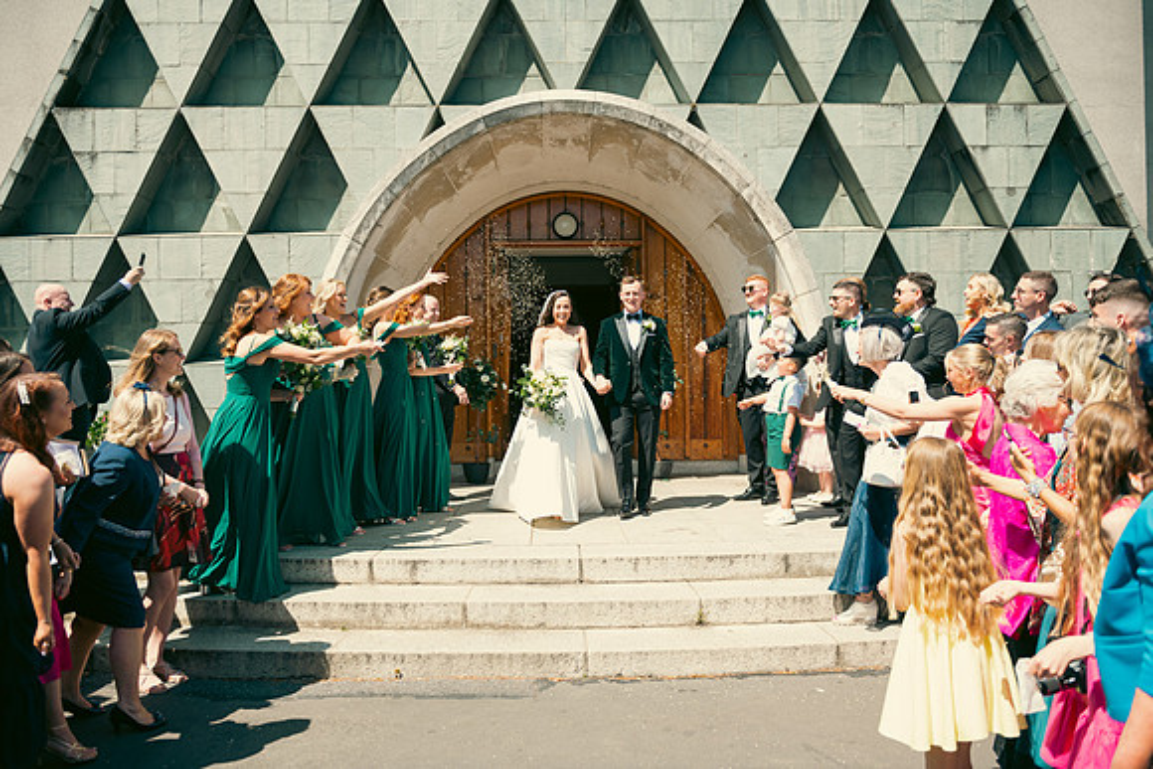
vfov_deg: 49.6
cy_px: 384
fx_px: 833
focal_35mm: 26
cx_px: 576
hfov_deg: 69.4
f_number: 3.5
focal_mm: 26
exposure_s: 1/800
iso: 100
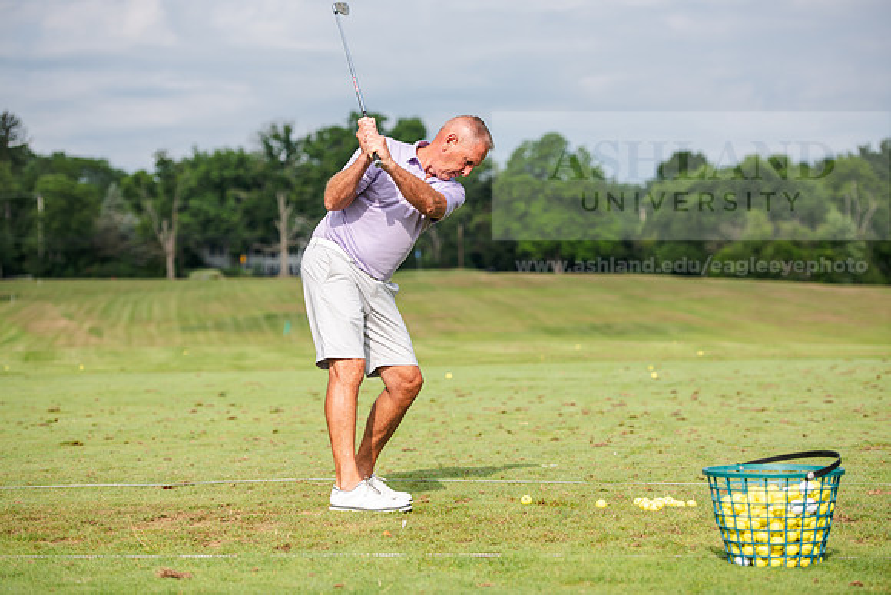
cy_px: 298
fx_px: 2352
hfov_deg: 21.5
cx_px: 446
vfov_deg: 14.4
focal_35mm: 95
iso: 80
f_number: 3.5
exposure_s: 1/800
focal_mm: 95
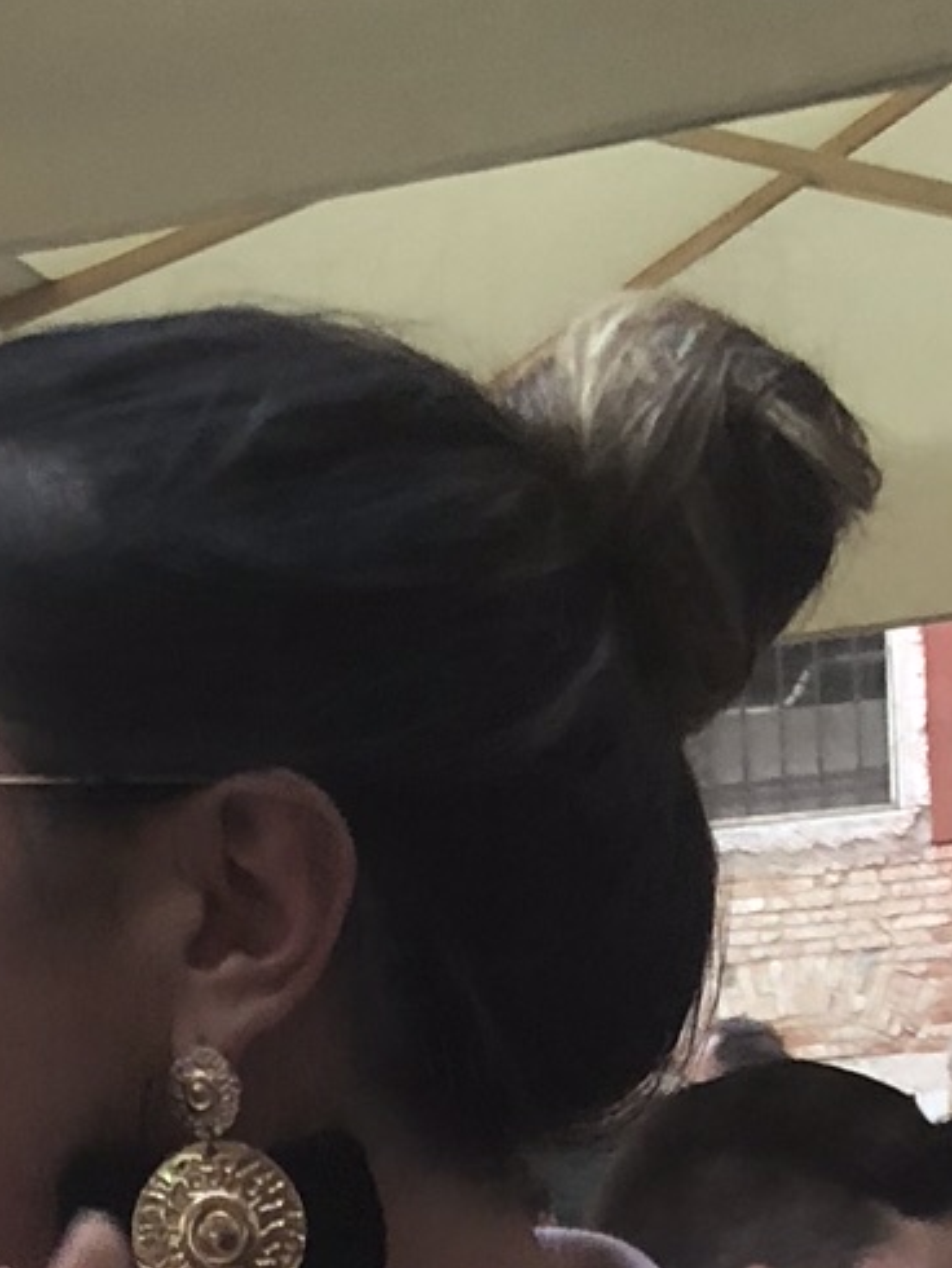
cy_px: 2057
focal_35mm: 117
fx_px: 4287
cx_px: 171
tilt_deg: -9.8
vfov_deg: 15.2
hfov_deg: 12.6
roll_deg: +4.2
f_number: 1.8
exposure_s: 1/15
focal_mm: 4
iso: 50
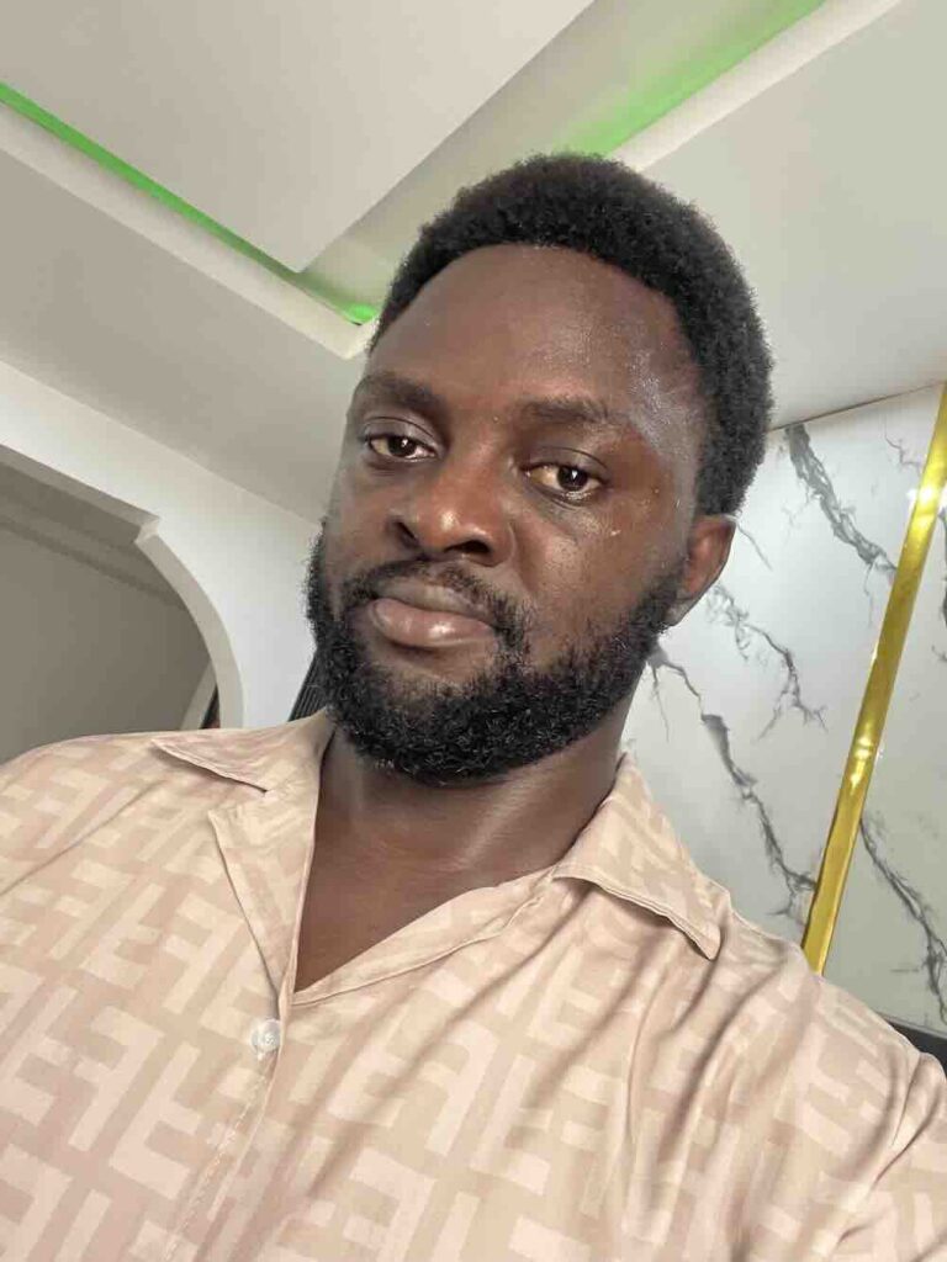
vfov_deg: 60.0
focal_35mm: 30
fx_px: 1094
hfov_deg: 46.8
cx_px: 474
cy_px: 631
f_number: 2.2
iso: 400
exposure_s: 1/35
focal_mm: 2.71
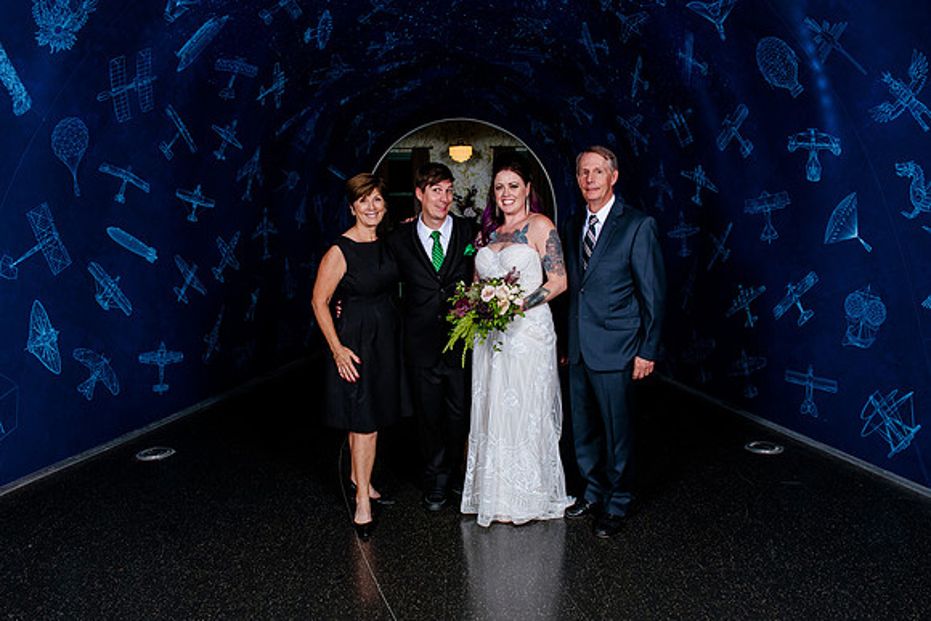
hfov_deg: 69.7
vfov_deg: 49.8
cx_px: 454
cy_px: 298
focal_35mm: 26
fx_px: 669
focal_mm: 24
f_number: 6.3
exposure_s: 1/125
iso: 640
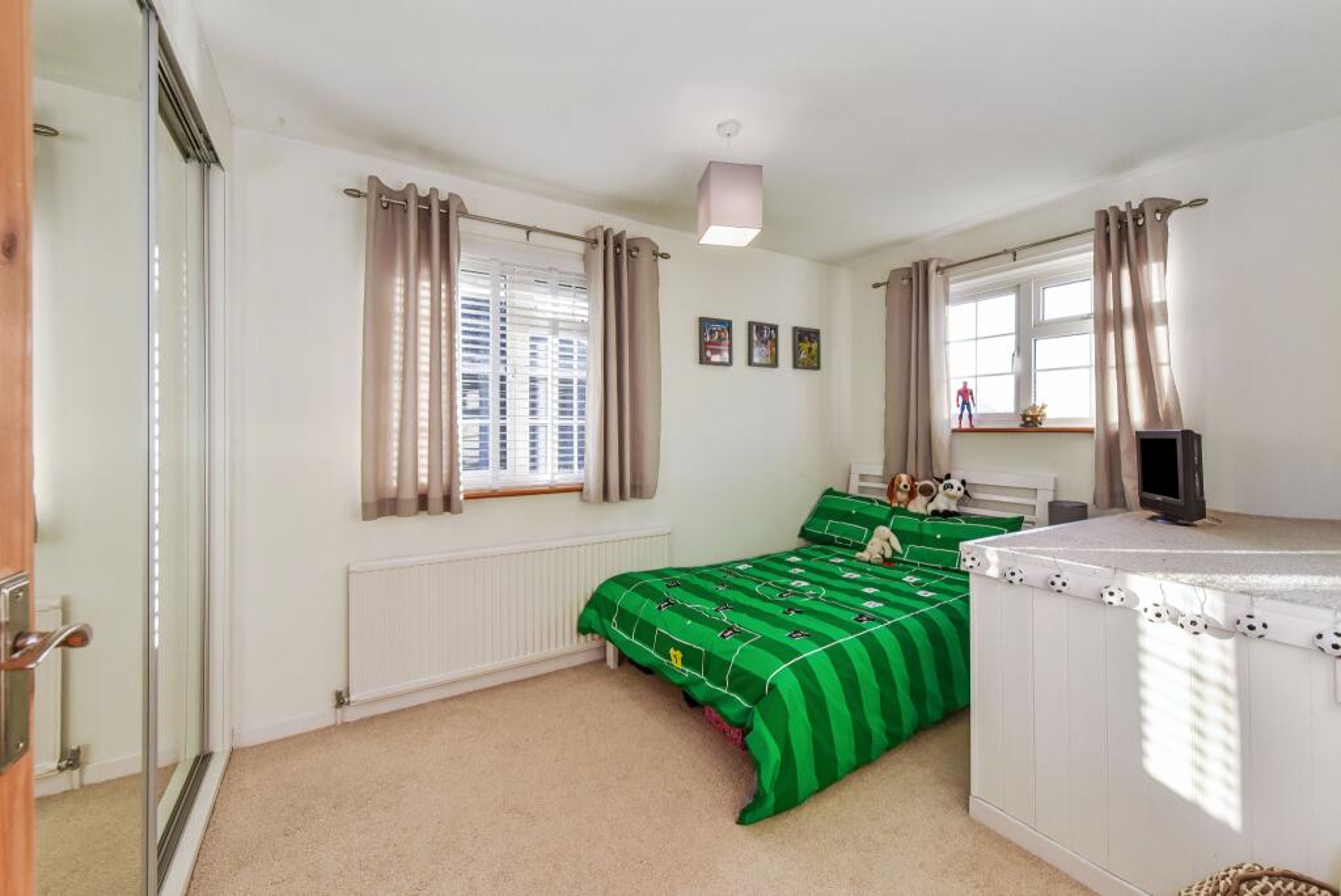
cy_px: 448
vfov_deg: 81.3
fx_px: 522
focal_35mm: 14
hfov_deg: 104.2
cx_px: 670
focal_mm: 14
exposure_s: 1/100
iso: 400
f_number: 10
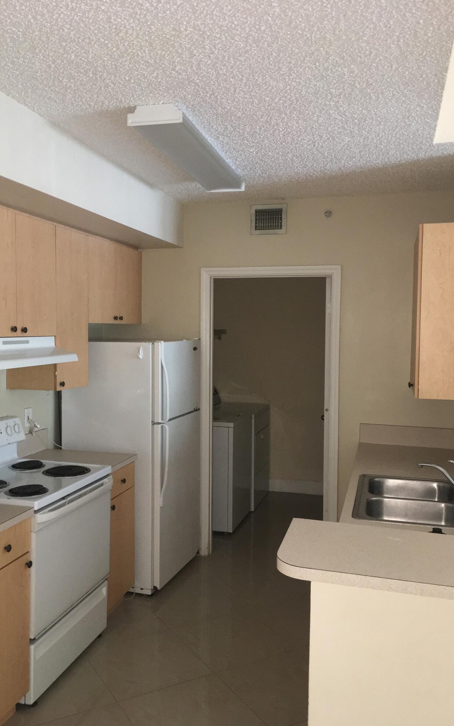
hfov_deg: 40.6
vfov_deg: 61.2
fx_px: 613
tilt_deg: -1.4
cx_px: 208
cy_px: 365
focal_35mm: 31
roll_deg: -0.4
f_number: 2.2
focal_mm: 4.15
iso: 100
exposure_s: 1/16
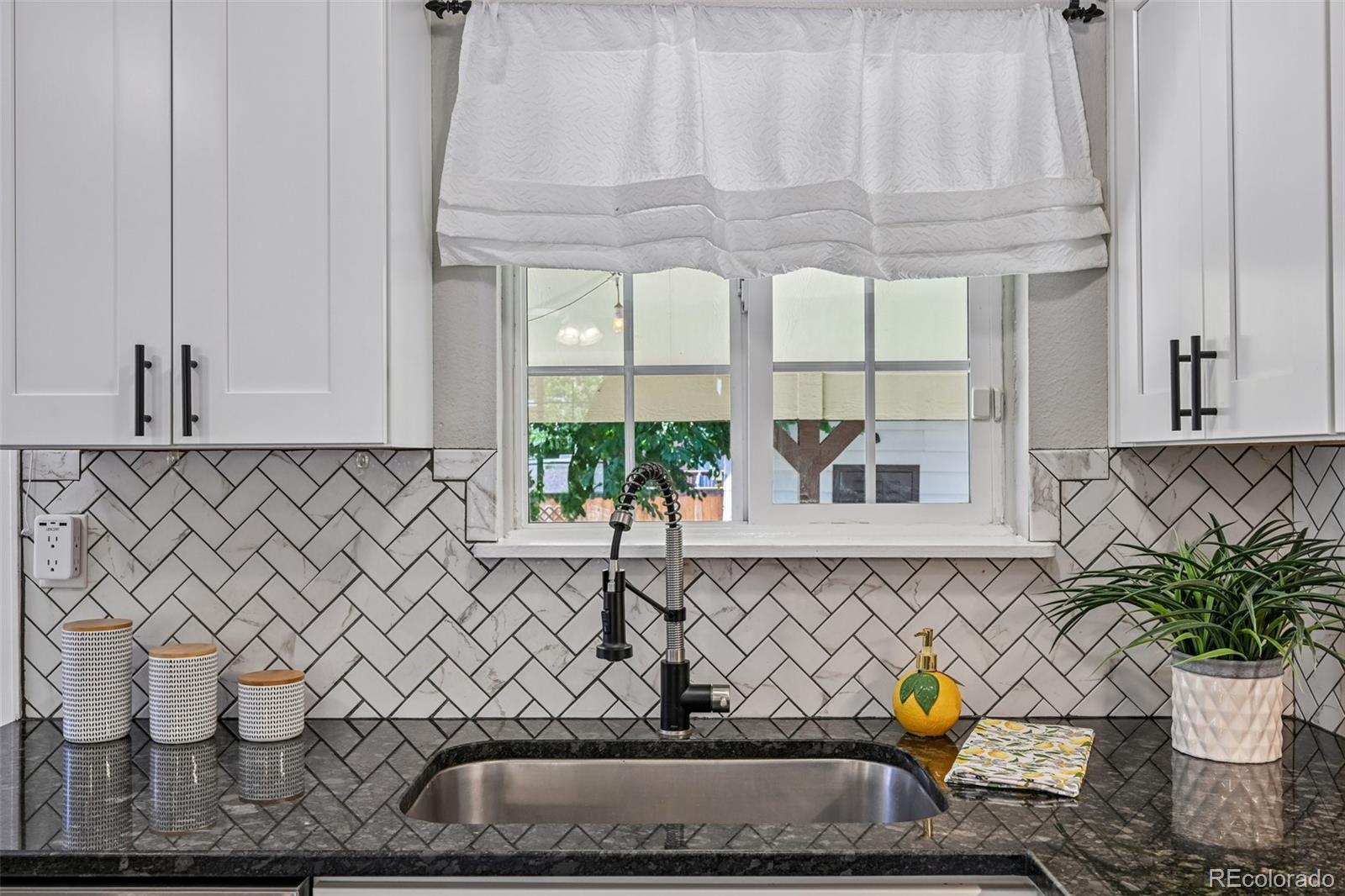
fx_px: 1121
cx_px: 672
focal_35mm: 30
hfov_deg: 61.9
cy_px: 448
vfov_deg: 43.6
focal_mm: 30
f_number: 9
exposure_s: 1/30
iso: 250
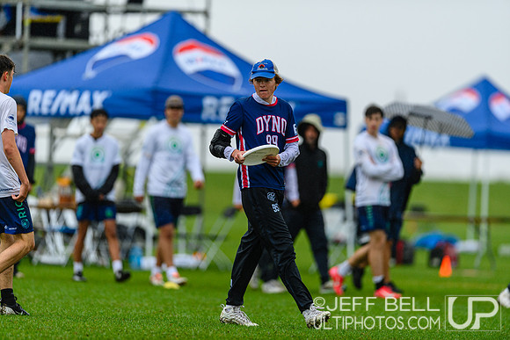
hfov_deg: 5.2
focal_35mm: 400
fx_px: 5668
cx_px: 255
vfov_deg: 3.4
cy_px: 170
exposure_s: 1/1250
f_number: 3.2
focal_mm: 400
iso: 400
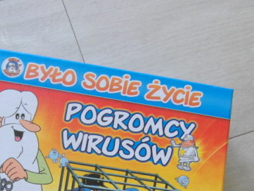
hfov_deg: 37.9
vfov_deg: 27.3
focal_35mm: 50
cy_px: 194
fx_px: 367
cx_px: 91
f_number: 3.2
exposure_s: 1/30
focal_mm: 4
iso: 100
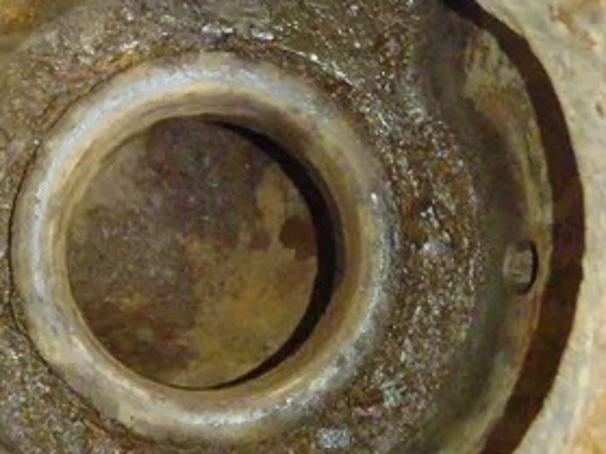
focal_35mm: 53
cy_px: 211
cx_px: 182
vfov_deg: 27.5
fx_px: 927
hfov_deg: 35.7
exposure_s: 1/13
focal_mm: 6.64
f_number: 4.7
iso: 2500
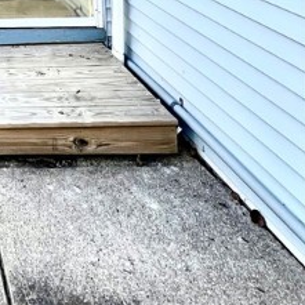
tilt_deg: +6.0
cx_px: -90
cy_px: -188
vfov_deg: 25.8
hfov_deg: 32.0
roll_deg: +1.3
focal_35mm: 40
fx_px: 399
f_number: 1.8
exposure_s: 1/438
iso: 32
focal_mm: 1.57
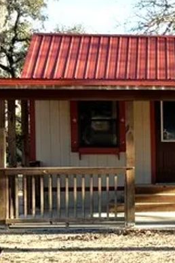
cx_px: 271
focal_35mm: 110
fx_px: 802
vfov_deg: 18.5
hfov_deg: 11.8
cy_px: 177
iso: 50
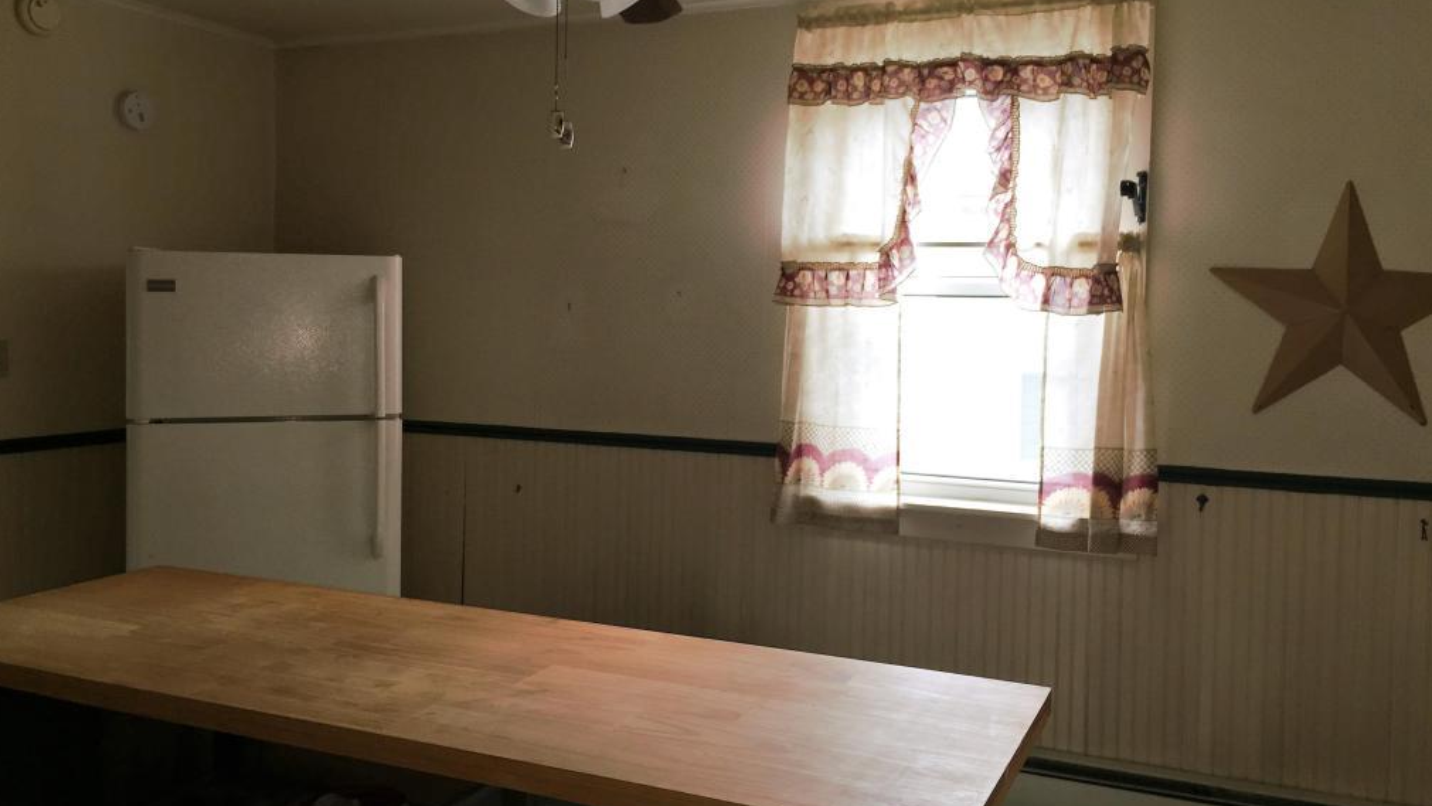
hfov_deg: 61.0
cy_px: 348
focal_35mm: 32
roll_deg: -1.8
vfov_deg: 36.6
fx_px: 1215
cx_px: 715
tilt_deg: -1.3
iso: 32
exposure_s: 1/68
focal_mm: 4.15
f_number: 2.2
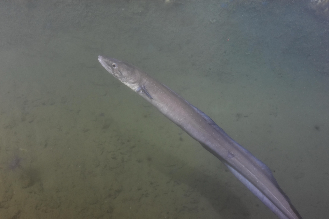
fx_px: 329
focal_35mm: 36
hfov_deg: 53.1
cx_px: 164
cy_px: 110
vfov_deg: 36.9
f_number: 4
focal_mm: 24
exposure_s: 1/100
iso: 800
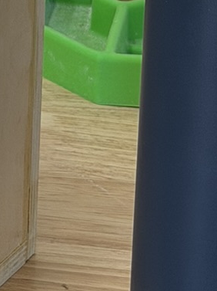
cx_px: -236
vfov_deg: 7.5
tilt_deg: -16.7
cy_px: -111
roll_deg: -0.6
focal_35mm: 261
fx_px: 2185
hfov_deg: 5.5
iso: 100
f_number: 1.78
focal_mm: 6.76
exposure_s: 1/60
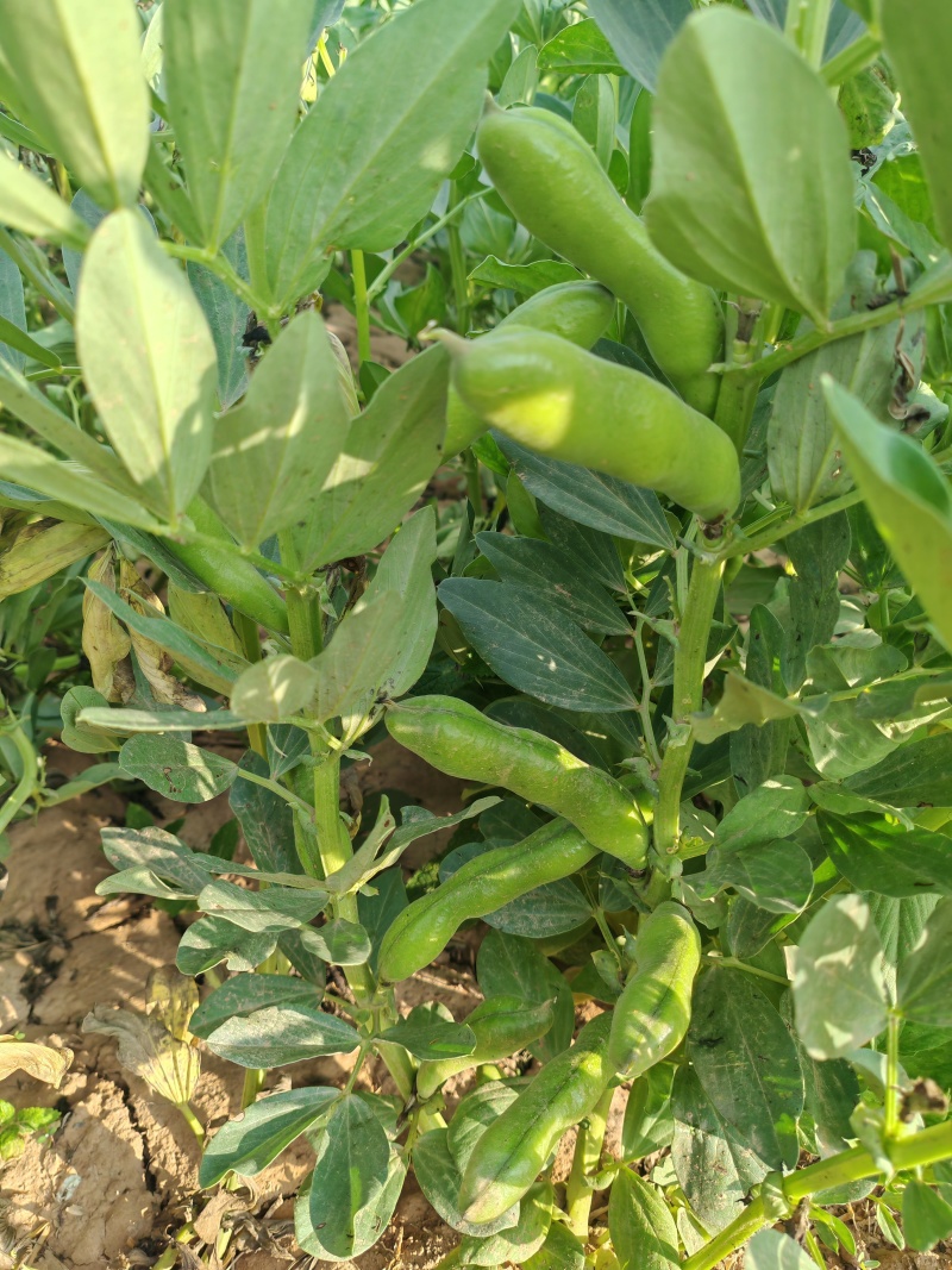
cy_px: 635
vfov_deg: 69.4
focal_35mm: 25
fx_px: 917
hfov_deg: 54.9
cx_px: 476
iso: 50
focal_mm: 5.3
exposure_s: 1/410
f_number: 1.9
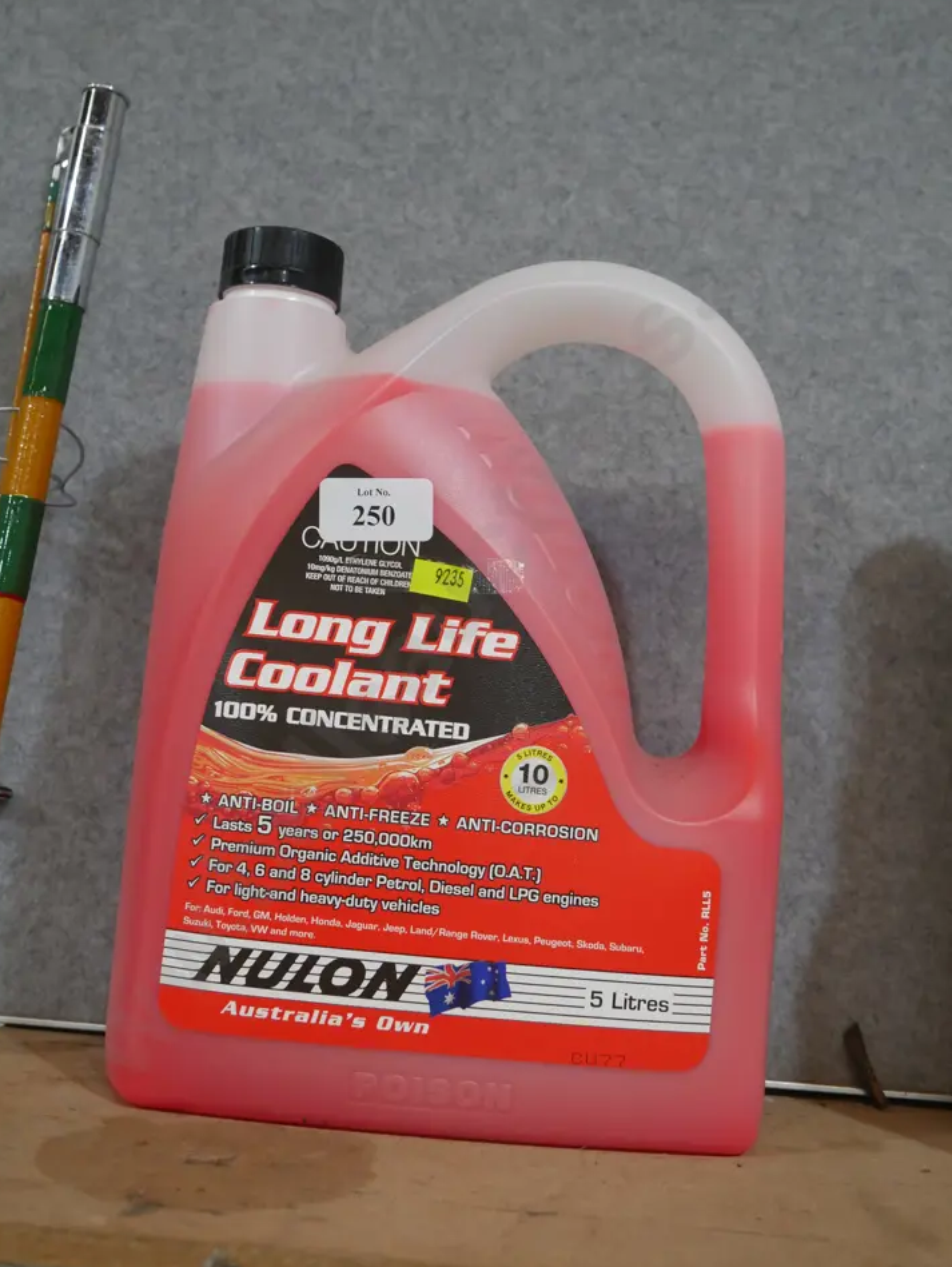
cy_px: 599
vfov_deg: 45.7
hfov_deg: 35.2
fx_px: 1502
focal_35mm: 41
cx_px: 461
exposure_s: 1/60
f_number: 4.1
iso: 800
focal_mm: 19
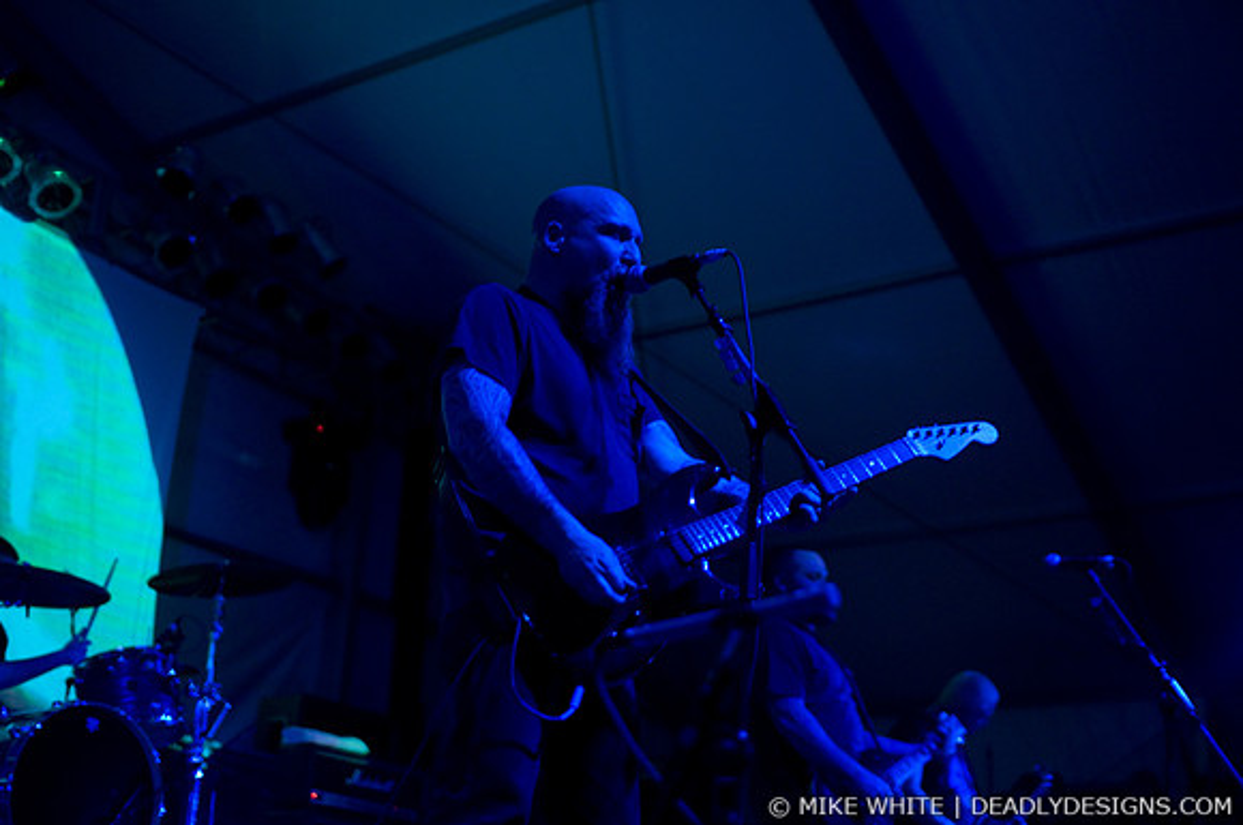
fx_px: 1552
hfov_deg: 43.7
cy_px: 412
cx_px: 622
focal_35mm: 45
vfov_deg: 29.8
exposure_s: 1/60
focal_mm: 30
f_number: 1.4
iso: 1000
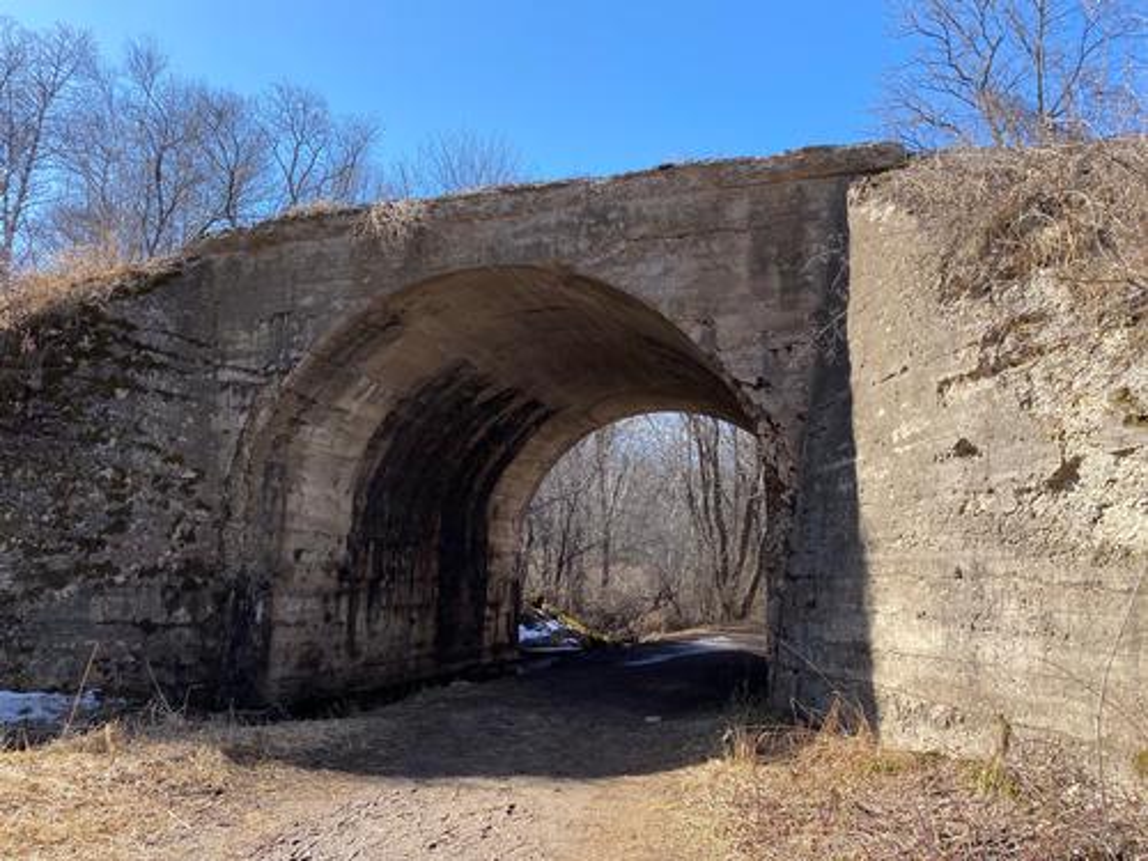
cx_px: 574
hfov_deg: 67.3
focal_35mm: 26
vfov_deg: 53.1
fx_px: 862
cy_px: 430
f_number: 1.8
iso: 32
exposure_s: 1/1114
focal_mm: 4.25
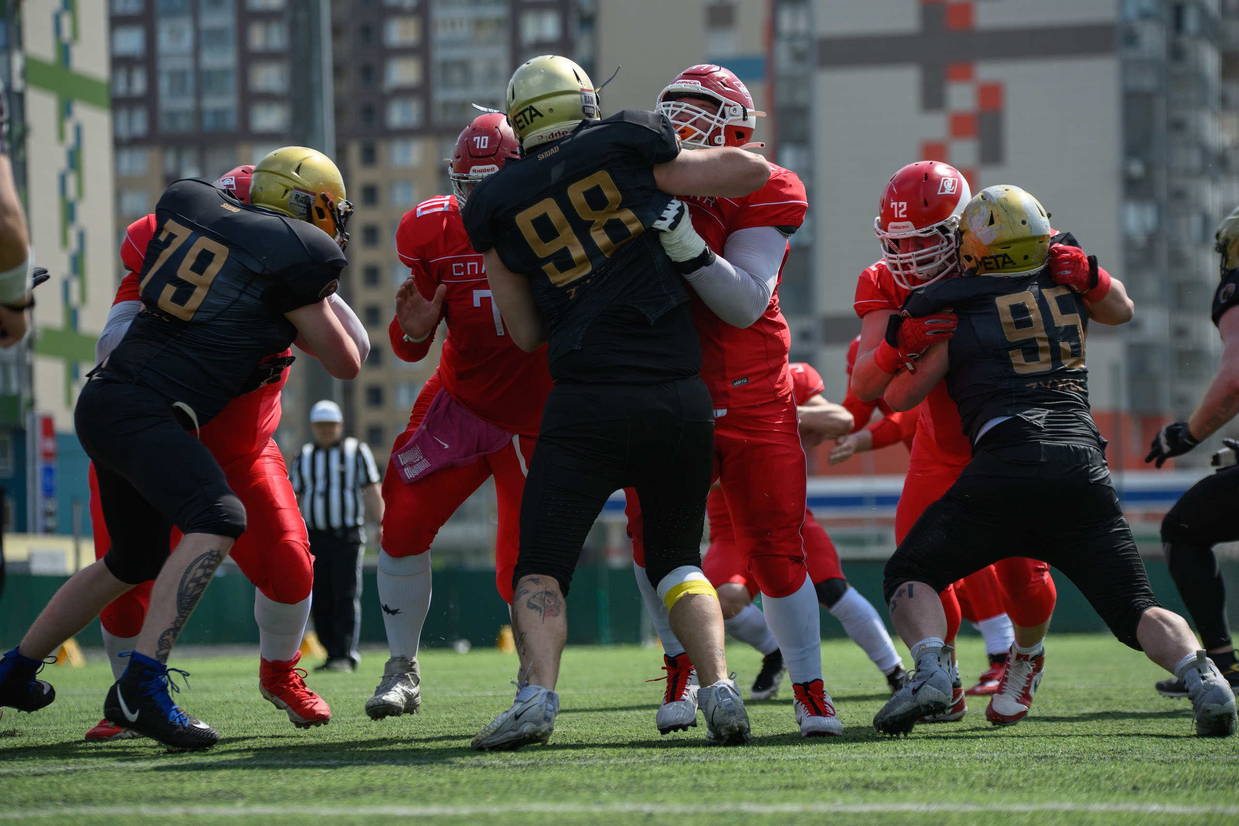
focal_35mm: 157
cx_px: 620
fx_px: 5417
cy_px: 393
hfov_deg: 13.0
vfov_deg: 8.7
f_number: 3.5
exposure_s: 1/4000
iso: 160
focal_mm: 150
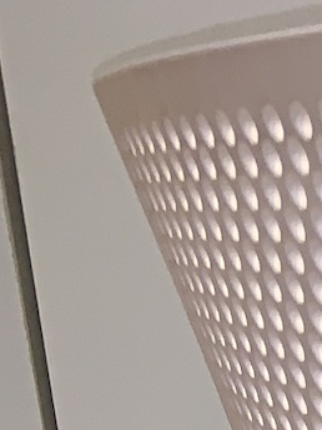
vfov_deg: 10.2
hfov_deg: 8.3
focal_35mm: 155
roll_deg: +0.1
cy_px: 1192
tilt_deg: -23.1
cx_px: 911
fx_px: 1922
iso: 40
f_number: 1.8
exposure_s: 1/100
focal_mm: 4.25
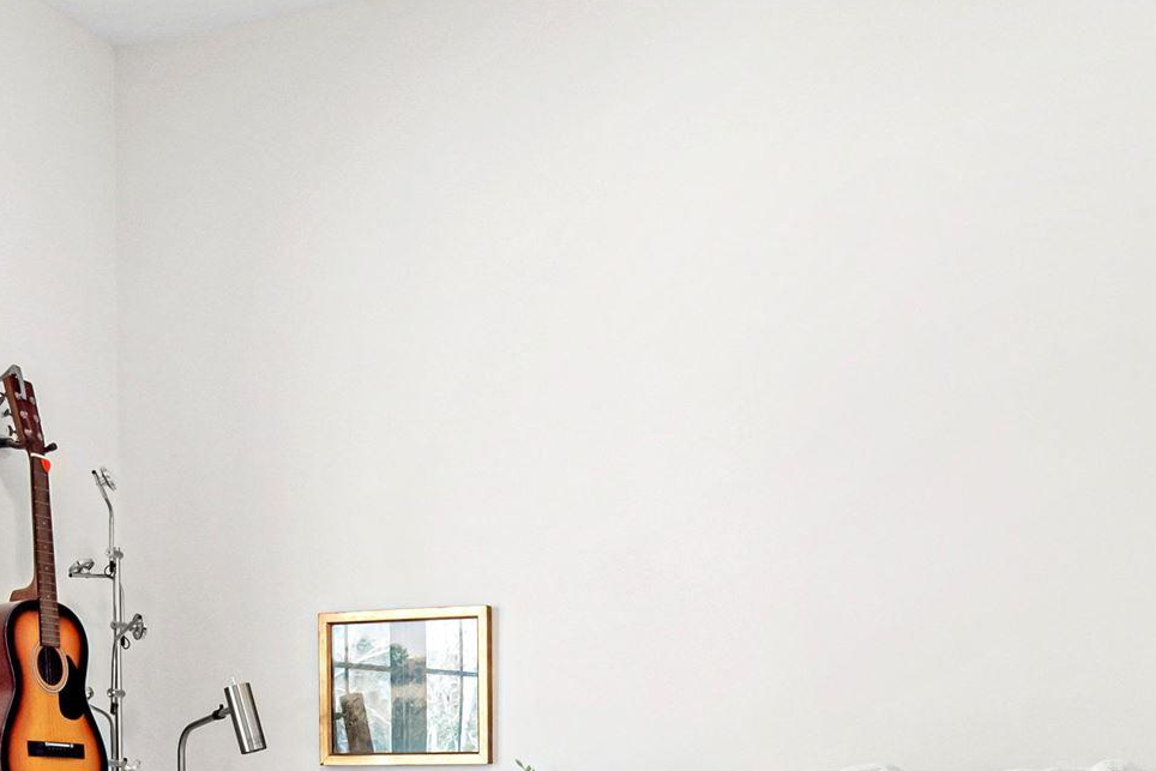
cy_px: 871
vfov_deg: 23.9
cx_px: 472
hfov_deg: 37.7
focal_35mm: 53
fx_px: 1689
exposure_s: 1/15
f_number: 8
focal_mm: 11
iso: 1000
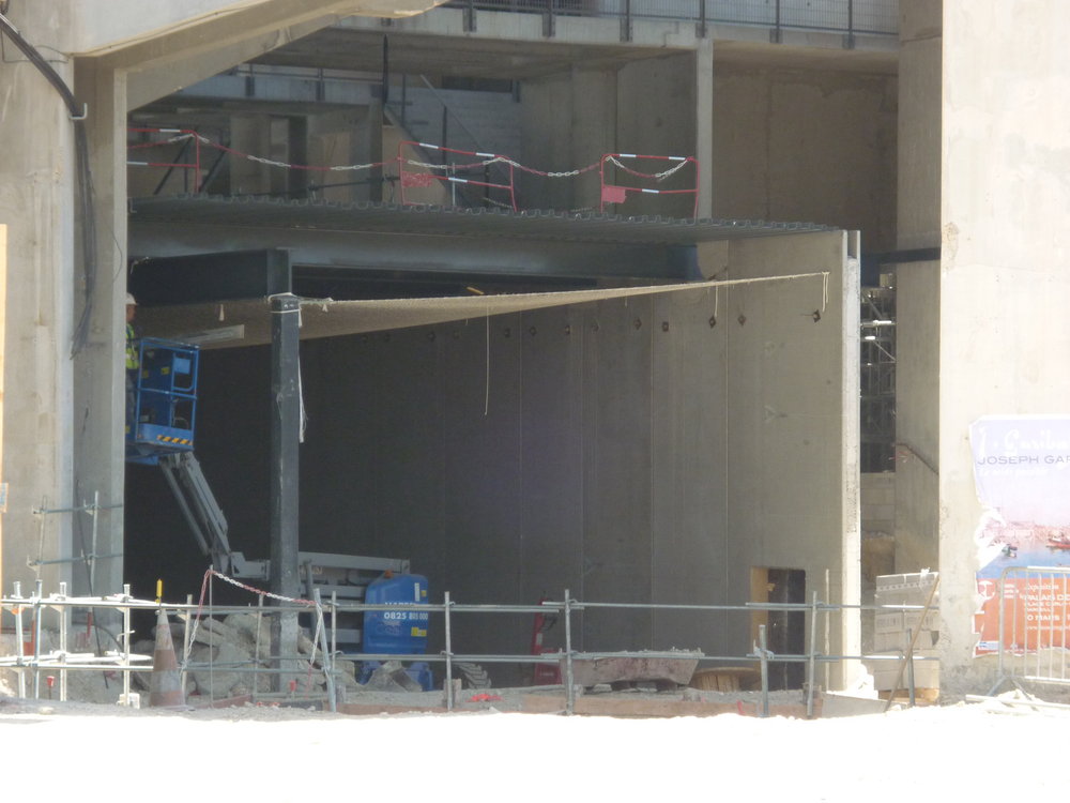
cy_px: 402
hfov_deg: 14.9
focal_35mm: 132
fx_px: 4080
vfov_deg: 11.2
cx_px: 535
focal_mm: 22
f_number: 5.9
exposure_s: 1/125
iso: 160
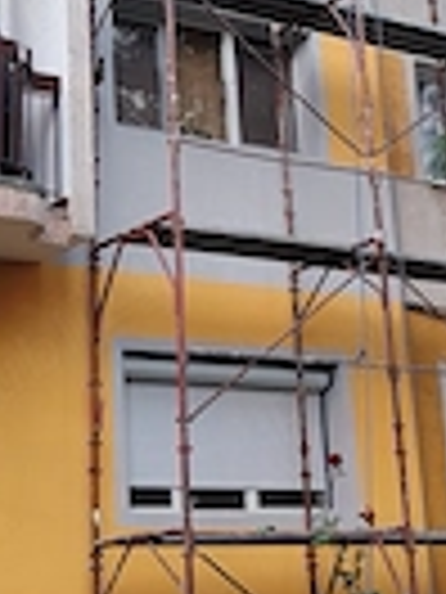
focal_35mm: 91
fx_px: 1563
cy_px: 50
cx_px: 248
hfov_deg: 16.2
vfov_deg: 21.0
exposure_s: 1/100
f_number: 1.75
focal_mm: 5.25
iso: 147
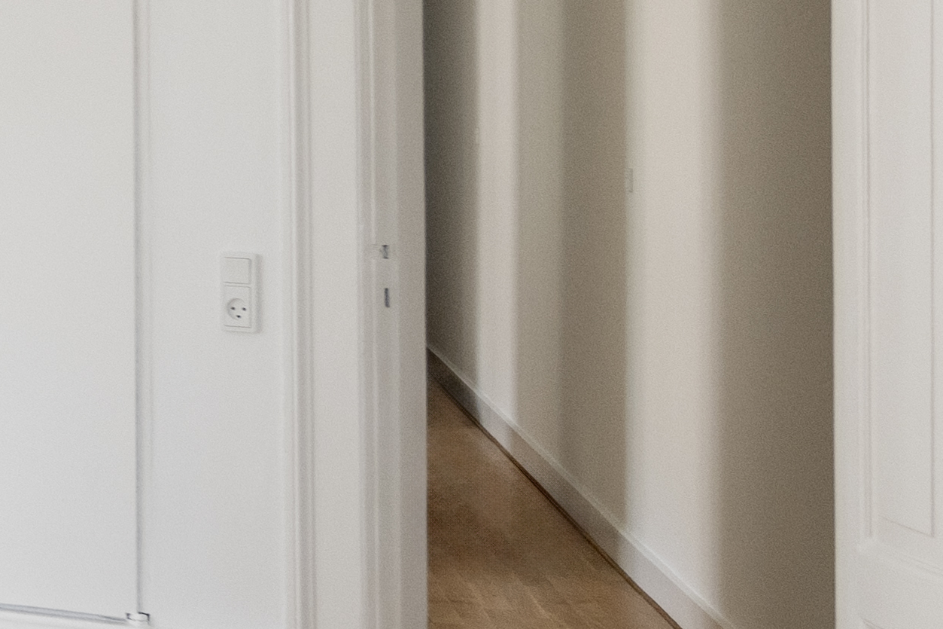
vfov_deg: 11.7
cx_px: -1190
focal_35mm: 115
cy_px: -20
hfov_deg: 13.7
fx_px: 3019
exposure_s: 1/40
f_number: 4
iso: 100
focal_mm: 17.5
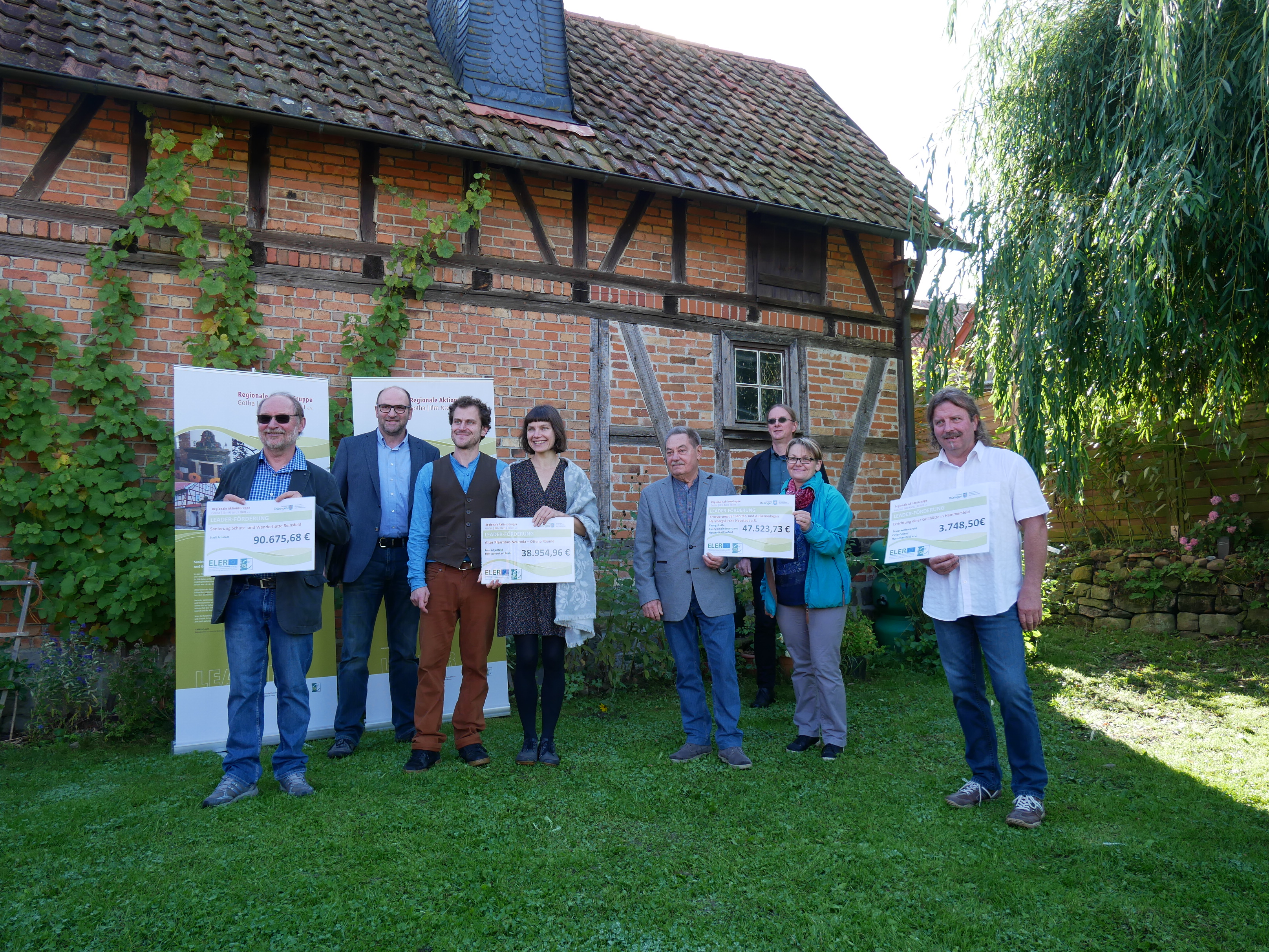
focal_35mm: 26
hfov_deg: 67.3
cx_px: 634
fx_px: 953
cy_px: 476
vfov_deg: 53.1
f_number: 4.5
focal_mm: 13
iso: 200
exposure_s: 1/200
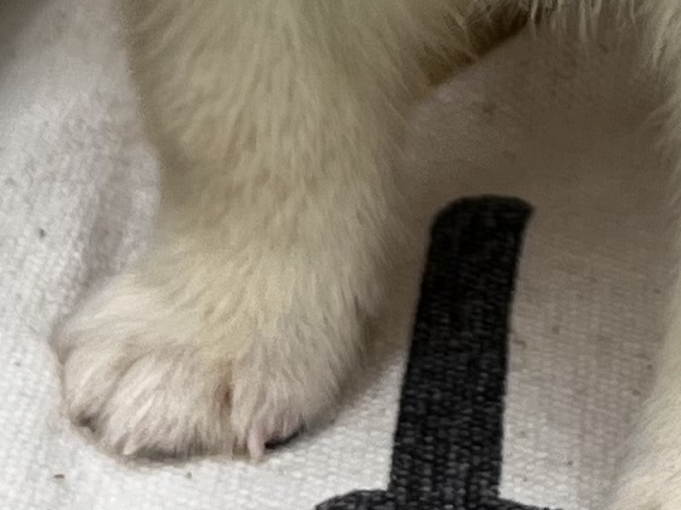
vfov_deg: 7.5
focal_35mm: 185
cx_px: 770
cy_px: -714
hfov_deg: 10.5
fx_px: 3639
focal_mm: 5.1
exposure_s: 1/303
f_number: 1.6
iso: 50
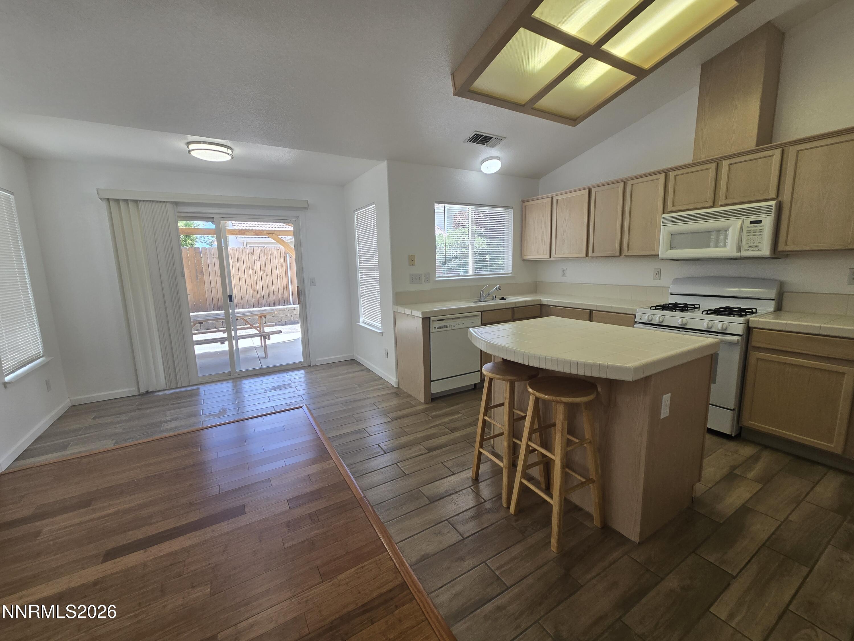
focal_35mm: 13
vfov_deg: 89.9
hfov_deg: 106.2
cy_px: 320
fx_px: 321
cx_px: 427
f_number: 2.2
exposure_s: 1/120
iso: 50
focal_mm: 2.2
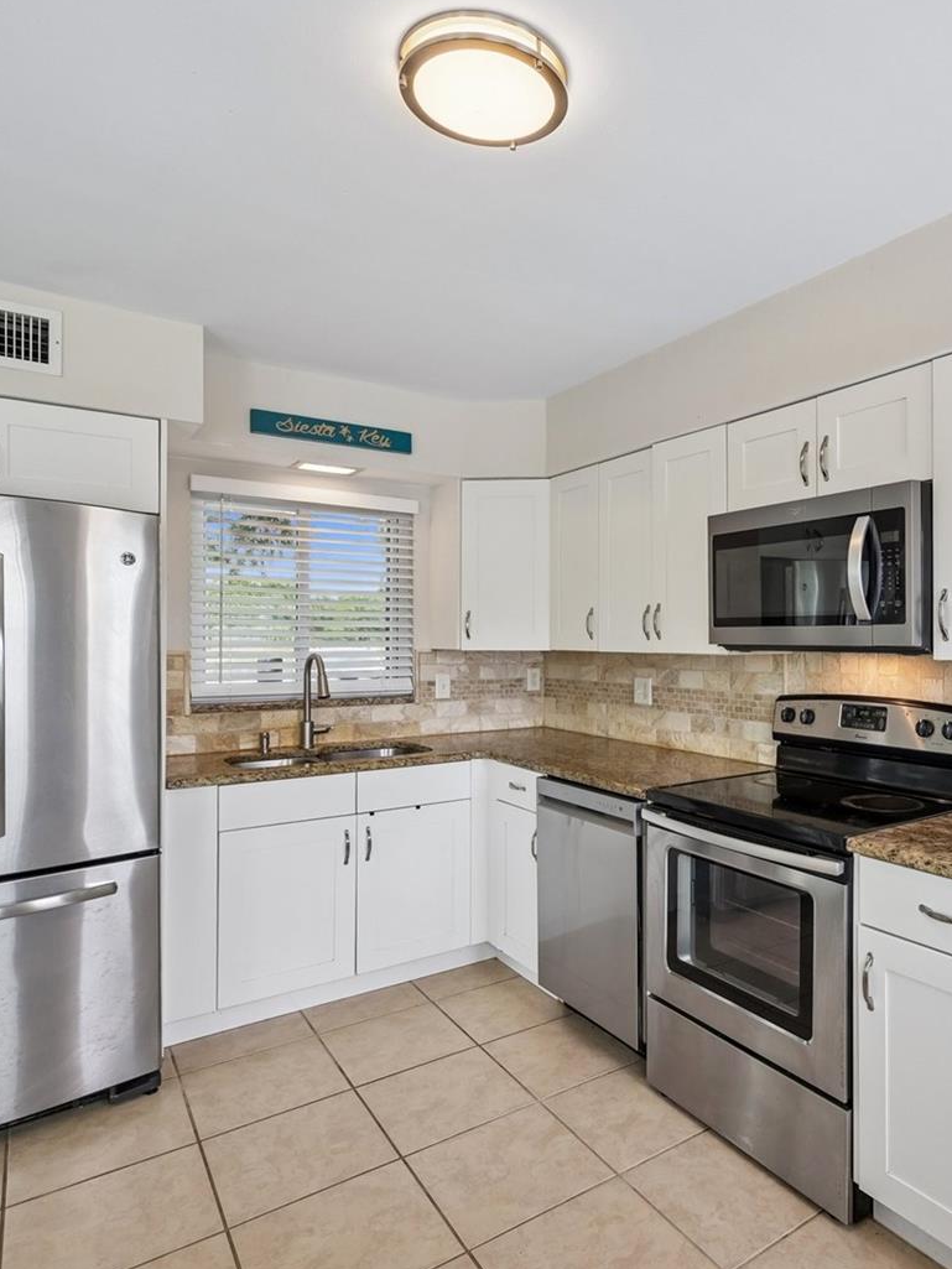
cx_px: 667
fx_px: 770
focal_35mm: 21
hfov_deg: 61.2
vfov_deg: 79.0
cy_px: 646
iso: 400
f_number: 8
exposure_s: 1/50
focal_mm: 14
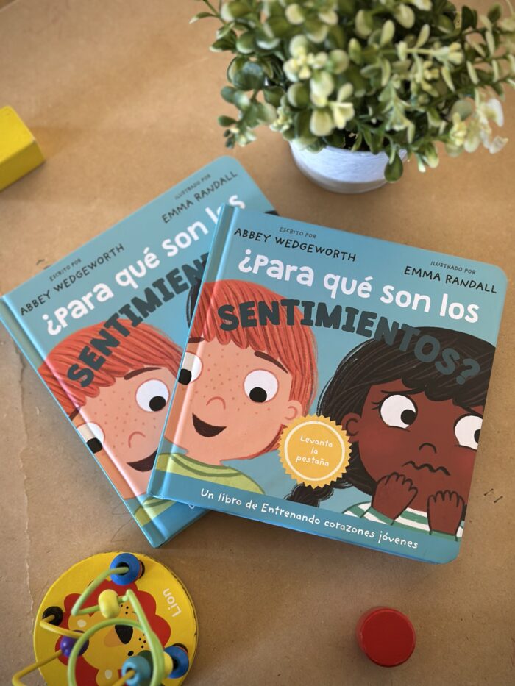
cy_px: 343
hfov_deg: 30.3
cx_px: 258
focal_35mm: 48
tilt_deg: -76.8
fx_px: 952
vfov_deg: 39.7
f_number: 1.78
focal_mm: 6.86
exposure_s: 1/33
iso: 250
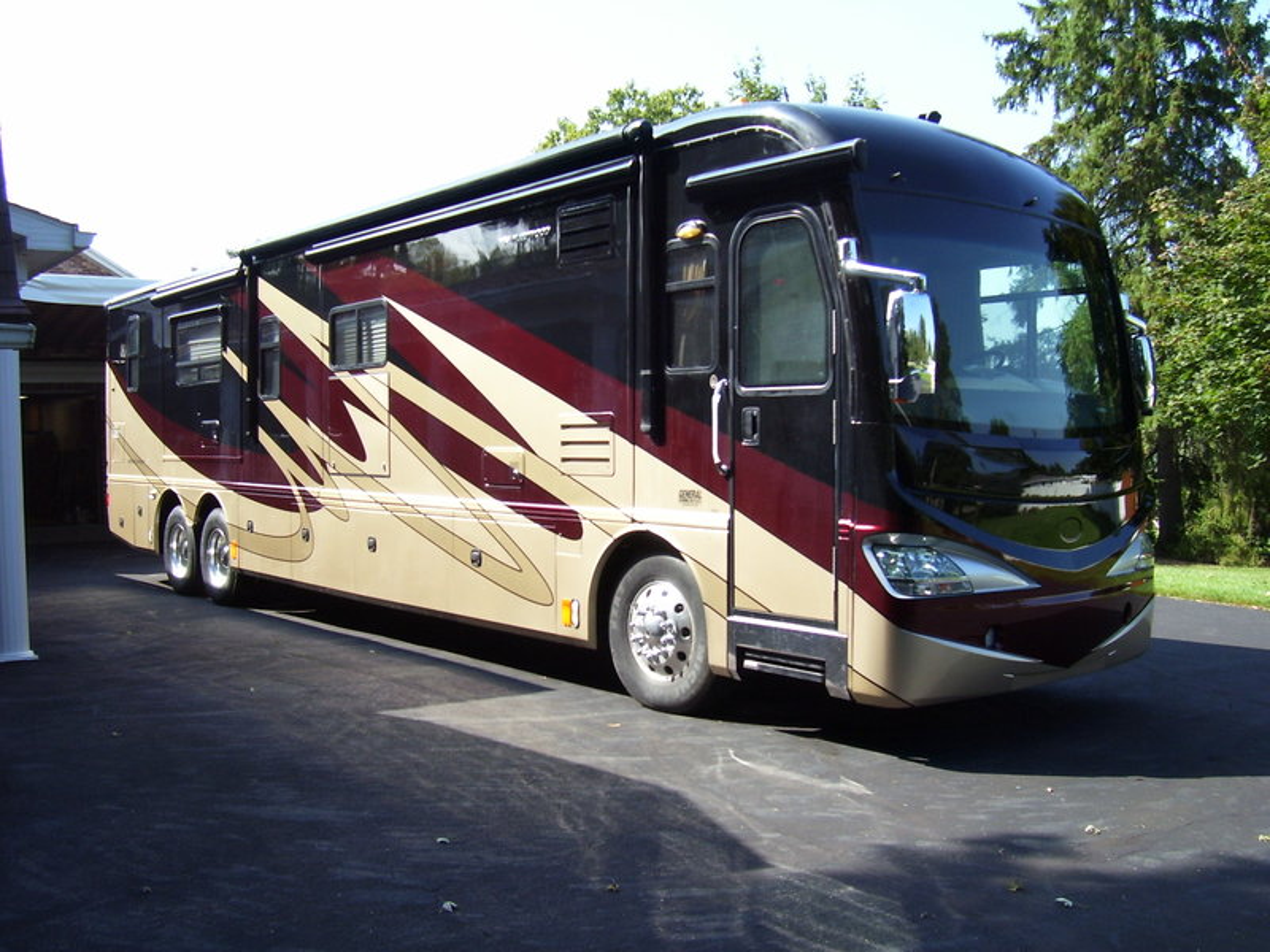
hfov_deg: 54.0
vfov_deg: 41.8
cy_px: 476
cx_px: 635
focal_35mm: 34
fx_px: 1247
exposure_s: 1/500
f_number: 2.7
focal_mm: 5.6
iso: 80
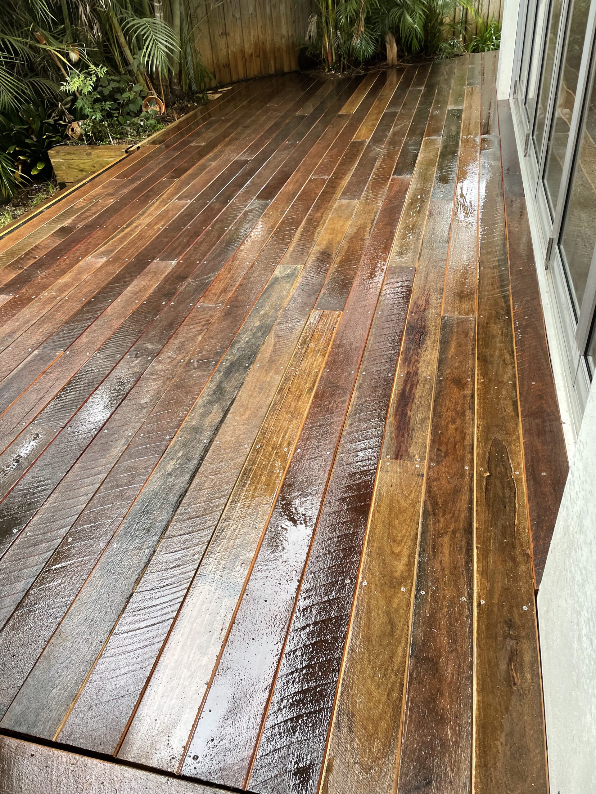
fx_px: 597
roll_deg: +6.6
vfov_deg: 67.3
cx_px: 298
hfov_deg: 53.1
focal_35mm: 26
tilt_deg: -35.9
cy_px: 397
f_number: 1.6
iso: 100
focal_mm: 4.2
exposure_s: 1/121
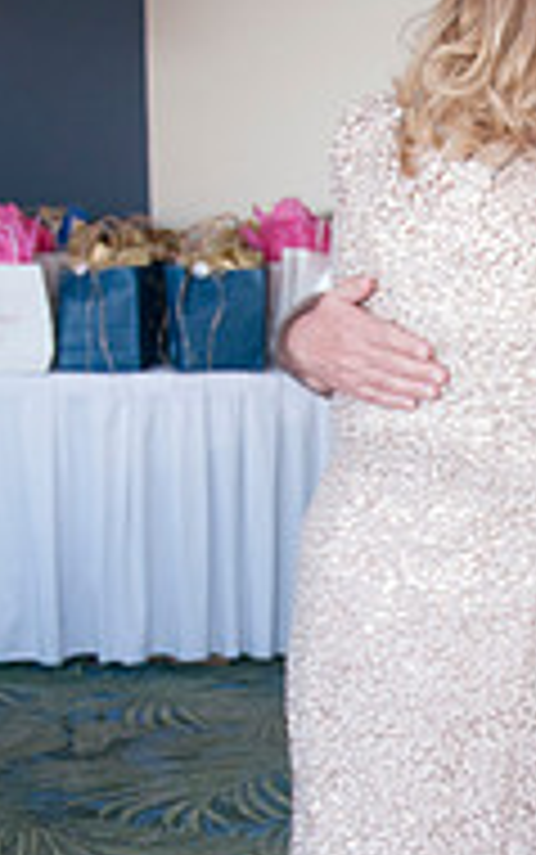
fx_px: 2450
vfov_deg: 19.6
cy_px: 670
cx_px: 633
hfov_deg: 12.2
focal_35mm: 105
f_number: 5.6
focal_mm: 29
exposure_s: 1/60
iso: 400
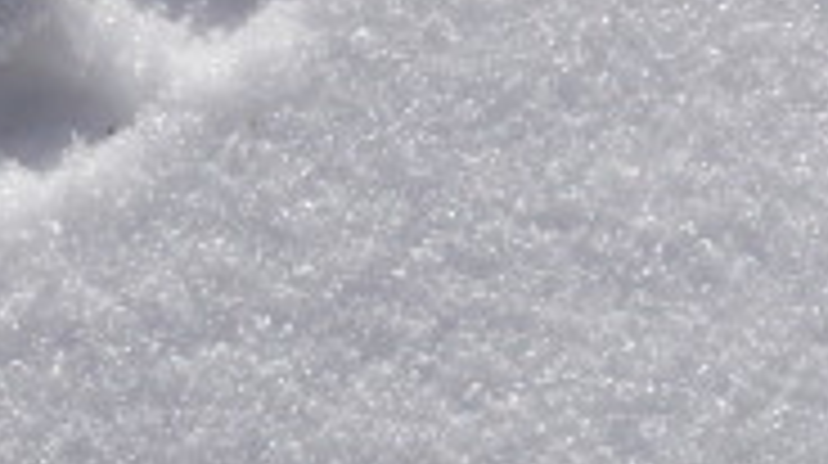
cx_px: -981
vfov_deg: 1.1
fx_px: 24298
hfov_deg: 1.9
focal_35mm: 1108
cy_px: 77
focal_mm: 90
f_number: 13
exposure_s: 1/250
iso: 100
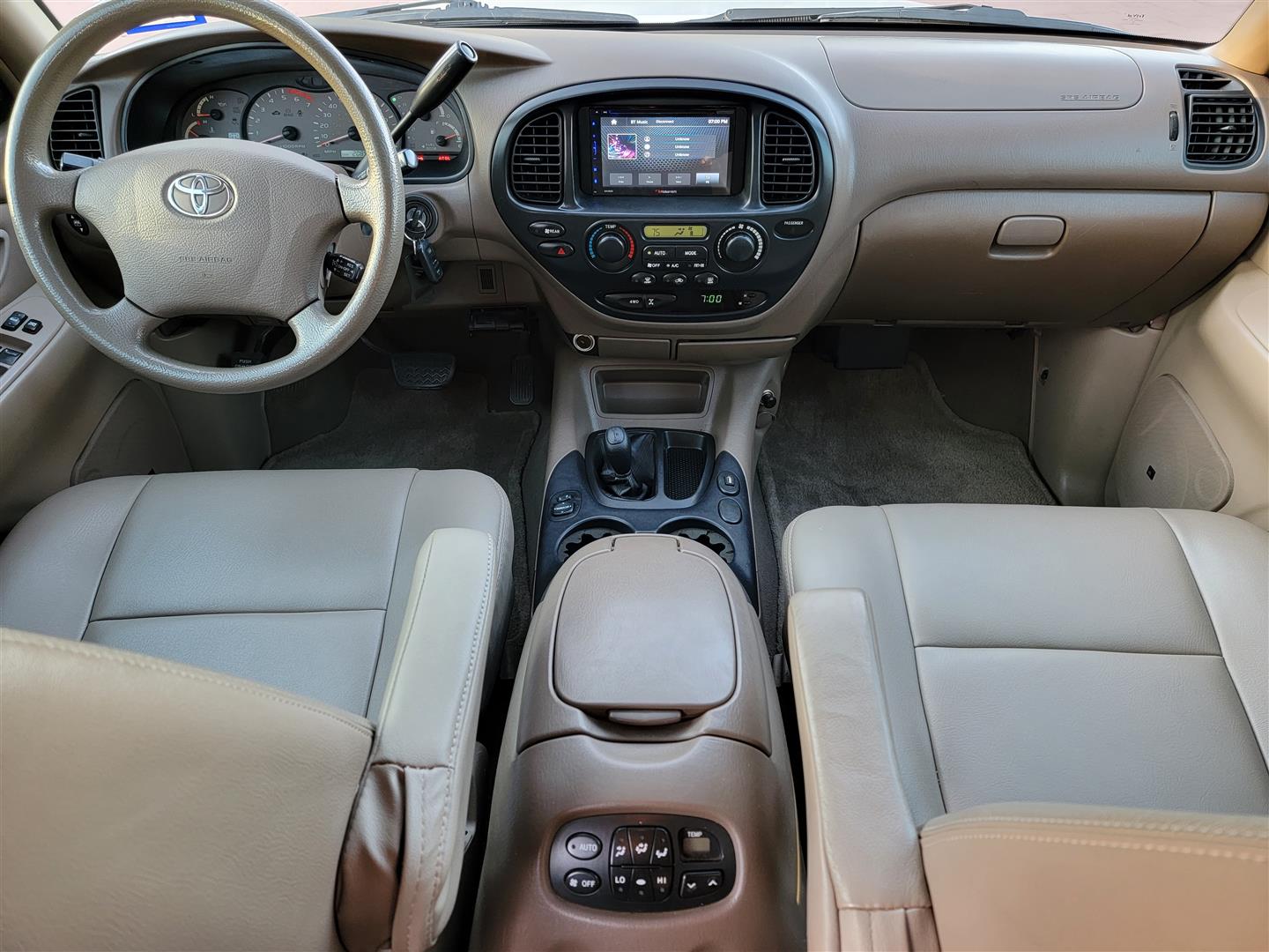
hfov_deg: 71.6
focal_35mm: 24
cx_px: 634
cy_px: 476
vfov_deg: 56.8
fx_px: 880
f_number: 1.8
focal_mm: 6.7
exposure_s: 1/40
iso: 160
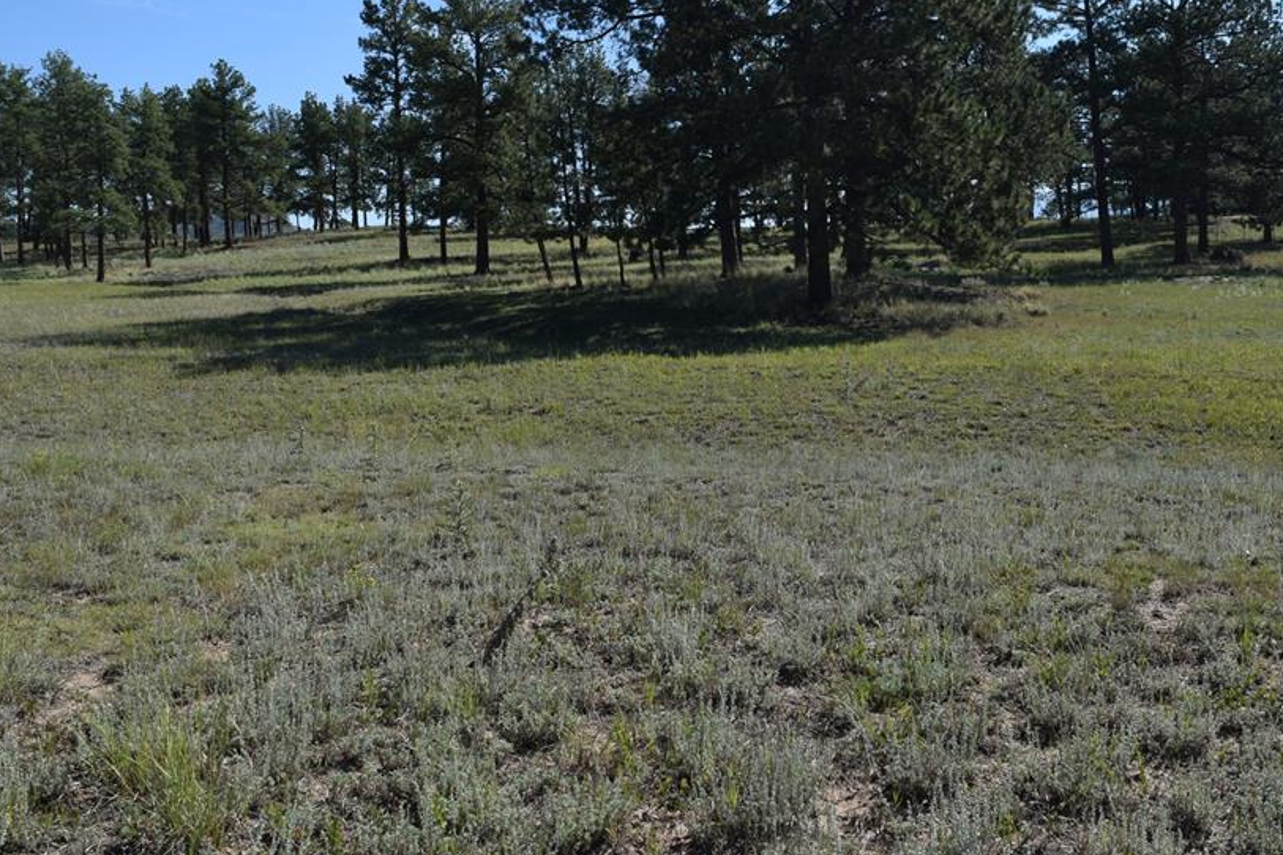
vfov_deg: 38.8
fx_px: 1212
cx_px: 710
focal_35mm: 34
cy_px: 355
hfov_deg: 55.7
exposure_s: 1/320
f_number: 9
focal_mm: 18
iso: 200
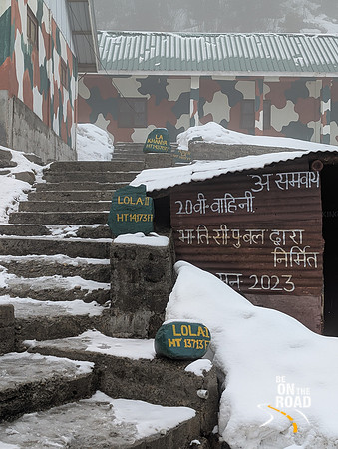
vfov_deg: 38.9
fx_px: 636
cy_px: 224
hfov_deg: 29.8
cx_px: 169
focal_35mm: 49
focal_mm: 6.9
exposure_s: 1/79
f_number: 1.68
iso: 21
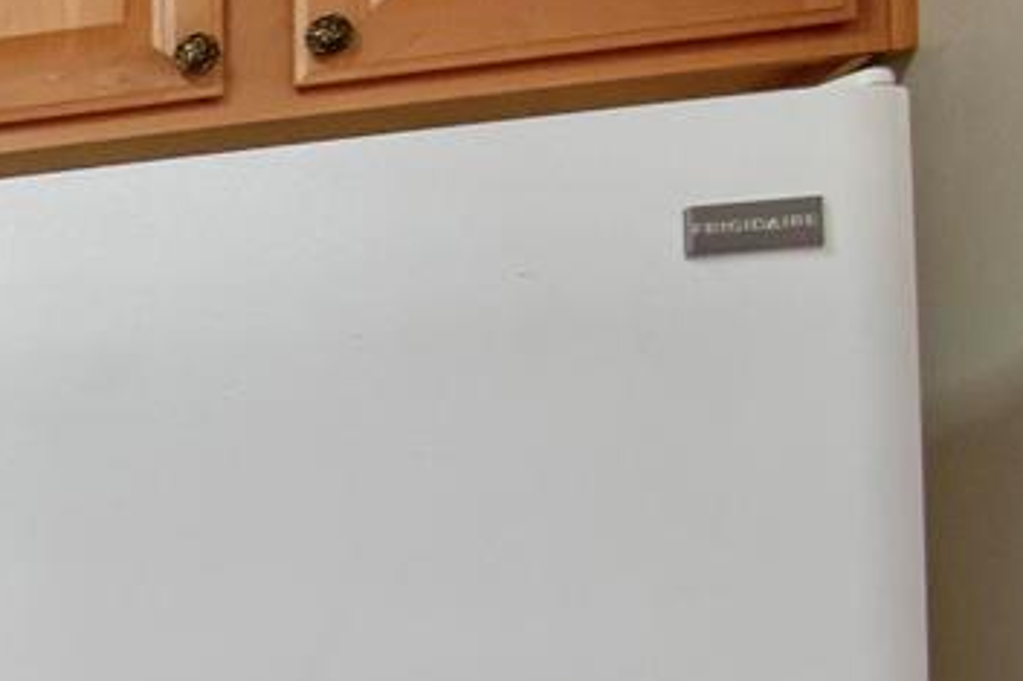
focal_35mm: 68
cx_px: -1168
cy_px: 785
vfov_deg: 19.0
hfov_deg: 17.4
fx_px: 1931
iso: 800
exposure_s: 1/100
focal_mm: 10
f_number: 5
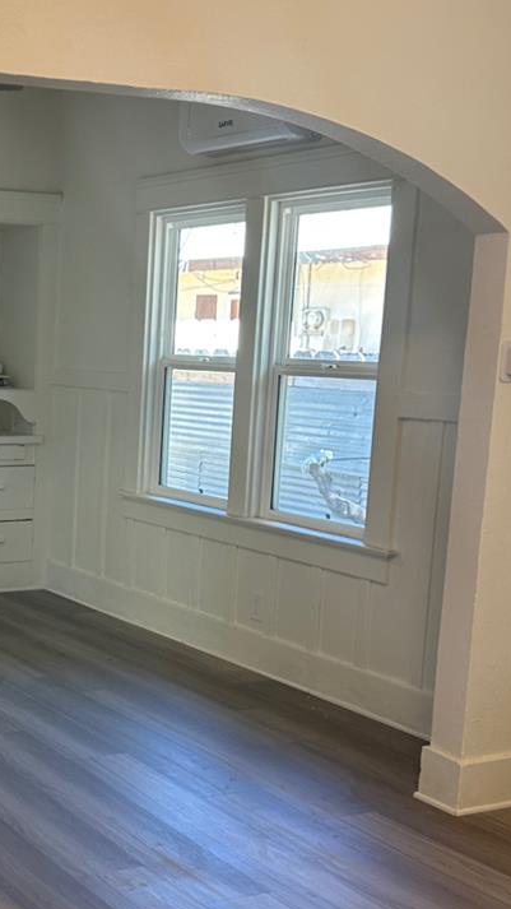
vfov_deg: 37.4
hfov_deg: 21.0
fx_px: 1325
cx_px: -24
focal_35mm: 55
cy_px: 607
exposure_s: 1/60
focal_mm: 6.86
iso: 125
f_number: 1.78
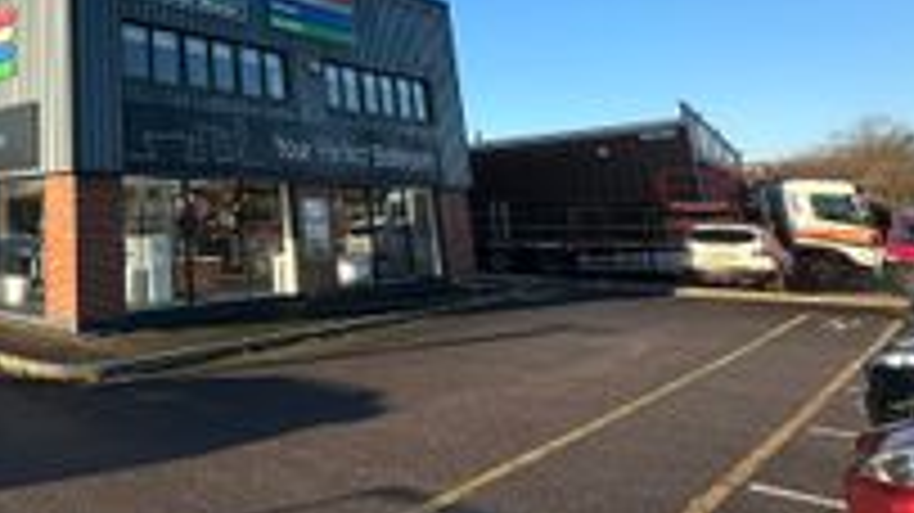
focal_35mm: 30
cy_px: 50
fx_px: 727
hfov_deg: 52.8
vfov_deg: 36.4
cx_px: 27
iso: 50
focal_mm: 2.22
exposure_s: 1/1033
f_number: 2.2
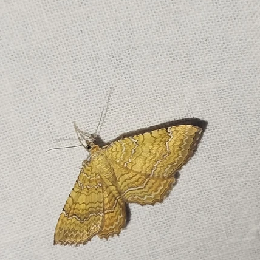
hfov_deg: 16.3
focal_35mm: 107
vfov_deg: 16.2
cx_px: 140
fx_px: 909
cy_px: 186
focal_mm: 5.31
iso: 125
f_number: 1.7
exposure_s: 1/50
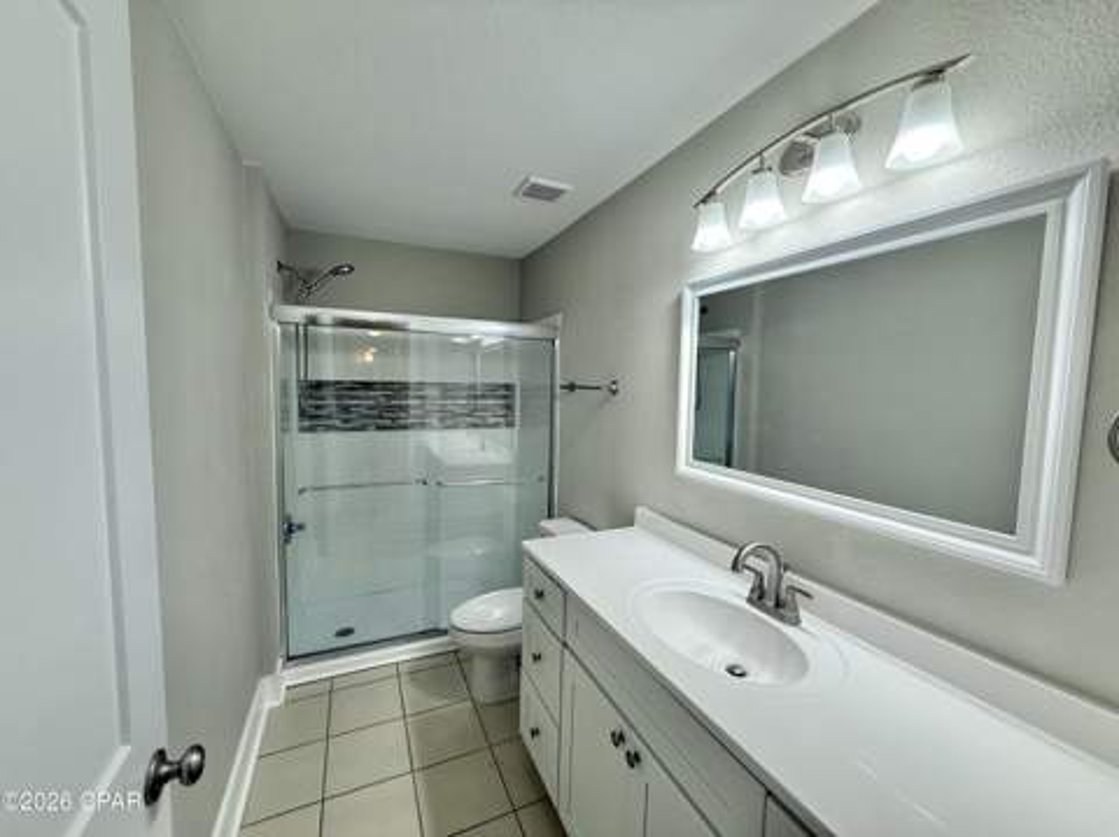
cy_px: 418
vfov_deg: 85.6
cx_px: 560
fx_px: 452
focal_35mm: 14
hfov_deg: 102.1
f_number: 2.2
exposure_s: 1/120
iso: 80
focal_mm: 2.22
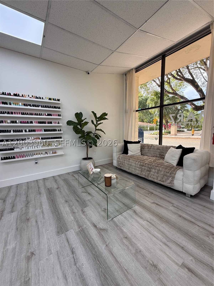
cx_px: 107
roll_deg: +1.0
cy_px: 143
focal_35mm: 14
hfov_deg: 85.7
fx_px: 115
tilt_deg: -5.7
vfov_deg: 102.1
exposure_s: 1/130
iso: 64
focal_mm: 2.22
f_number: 2.2
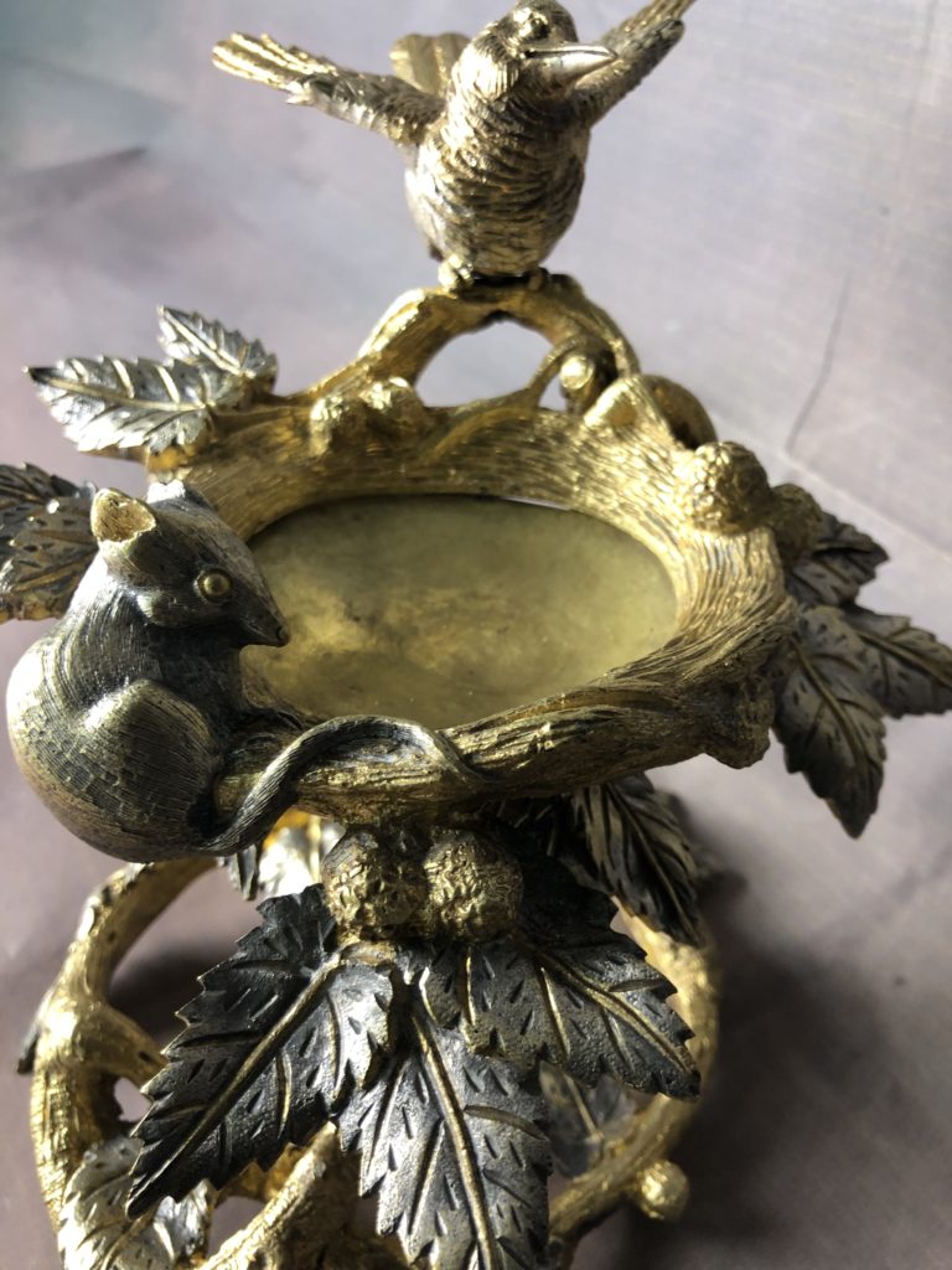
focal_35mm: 28
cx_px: 476
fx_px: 1027
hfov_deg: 49.7
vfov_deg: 63.4
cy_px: 635
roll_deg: +3.6
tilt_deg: -41.3
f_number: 1.8
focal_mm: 4
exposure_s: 1/20
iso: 40
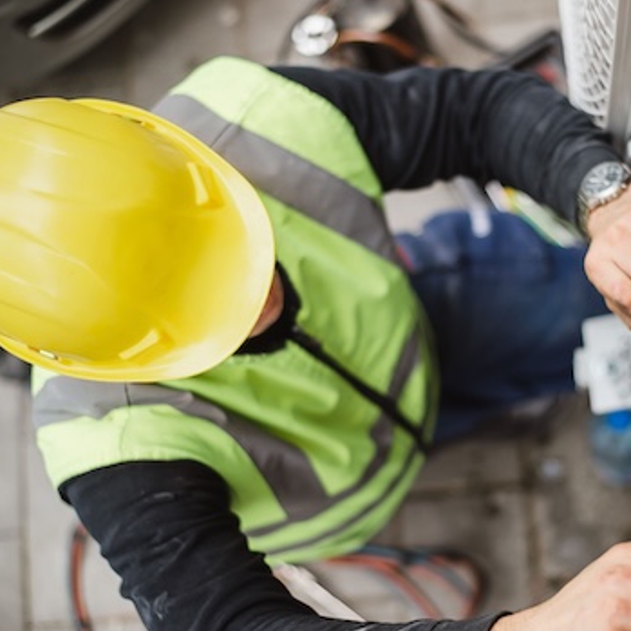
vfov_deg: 23.7
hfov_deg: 23.5
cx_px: 436
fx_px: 1505
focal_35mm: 73
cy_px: 346
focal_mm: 50
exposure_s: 1/200
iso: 500
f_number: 2
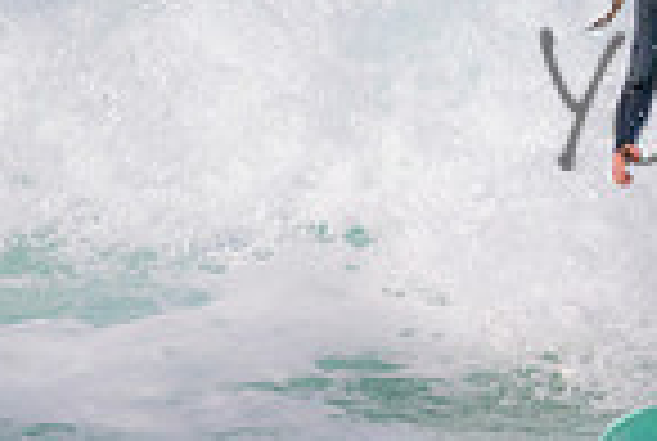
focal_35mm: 2101
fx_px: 38421
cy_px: 61
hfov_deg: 1.0
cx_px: 1004
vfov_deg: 0.7
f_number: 11
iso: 320
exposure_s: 1/1000
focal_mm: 530
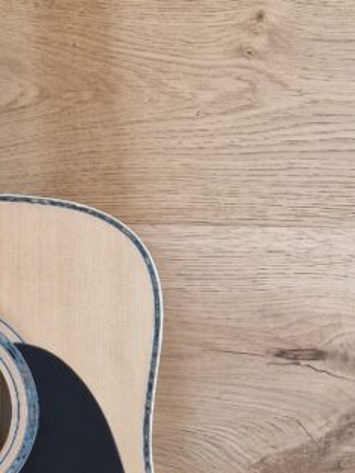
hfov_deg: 18.7
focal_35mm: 75
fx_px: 1024
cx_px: -63
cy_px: 303
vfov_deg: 25.9
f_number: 1.8
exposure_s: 1/100
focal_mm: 5.4
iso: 50
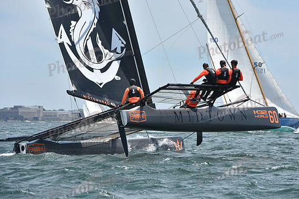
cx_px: 166
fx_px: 1827
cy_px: 84
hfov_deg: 9.4
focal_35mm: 220
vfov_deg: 6.2
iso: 250
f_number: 7.1
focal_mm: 185
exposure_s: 1/1250
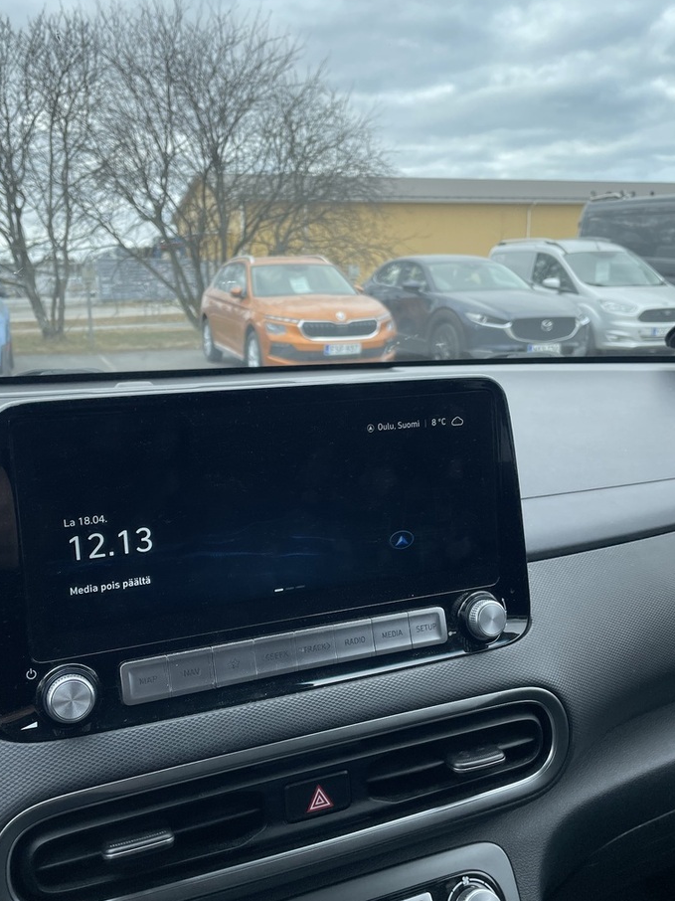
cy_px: 474
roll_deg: +0.7
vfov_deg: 58.3
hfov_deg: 45.3
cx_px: 293
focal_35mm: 31
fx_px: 806
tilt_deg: -13.1
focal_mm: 4.2
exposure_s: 1/581
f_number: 1.6
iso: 32
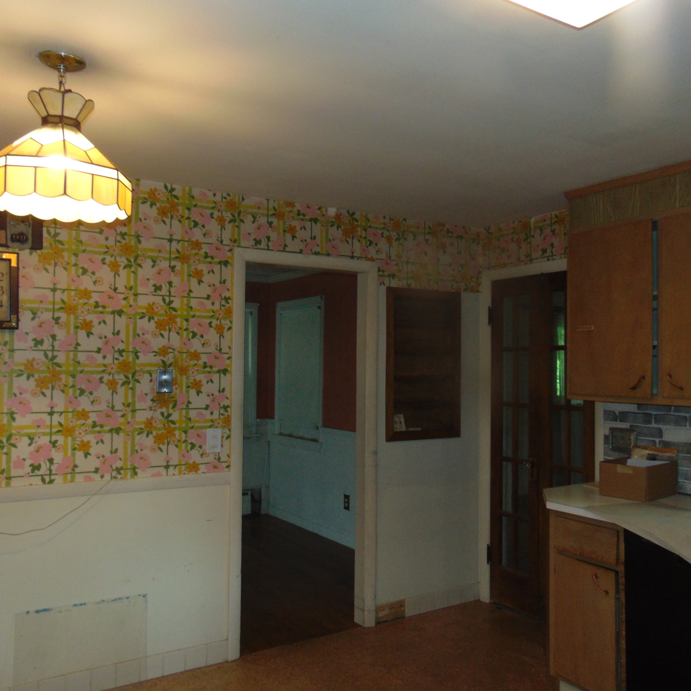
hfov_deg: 54.0
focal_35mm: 30
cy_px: 350
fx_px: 678
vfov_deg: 54.0
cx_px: 367
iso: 200
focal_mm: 4.5
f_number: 3
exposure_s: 1/30
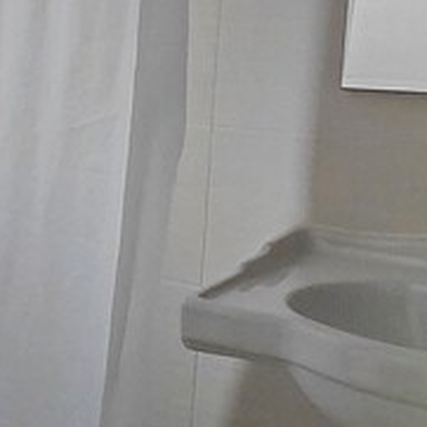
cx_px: -142
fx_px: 1116
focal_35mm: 80
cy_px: 241
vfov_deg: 21.6
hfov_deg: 19.8
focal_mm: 1.64
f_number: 2.2
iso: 200
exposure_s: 1/60
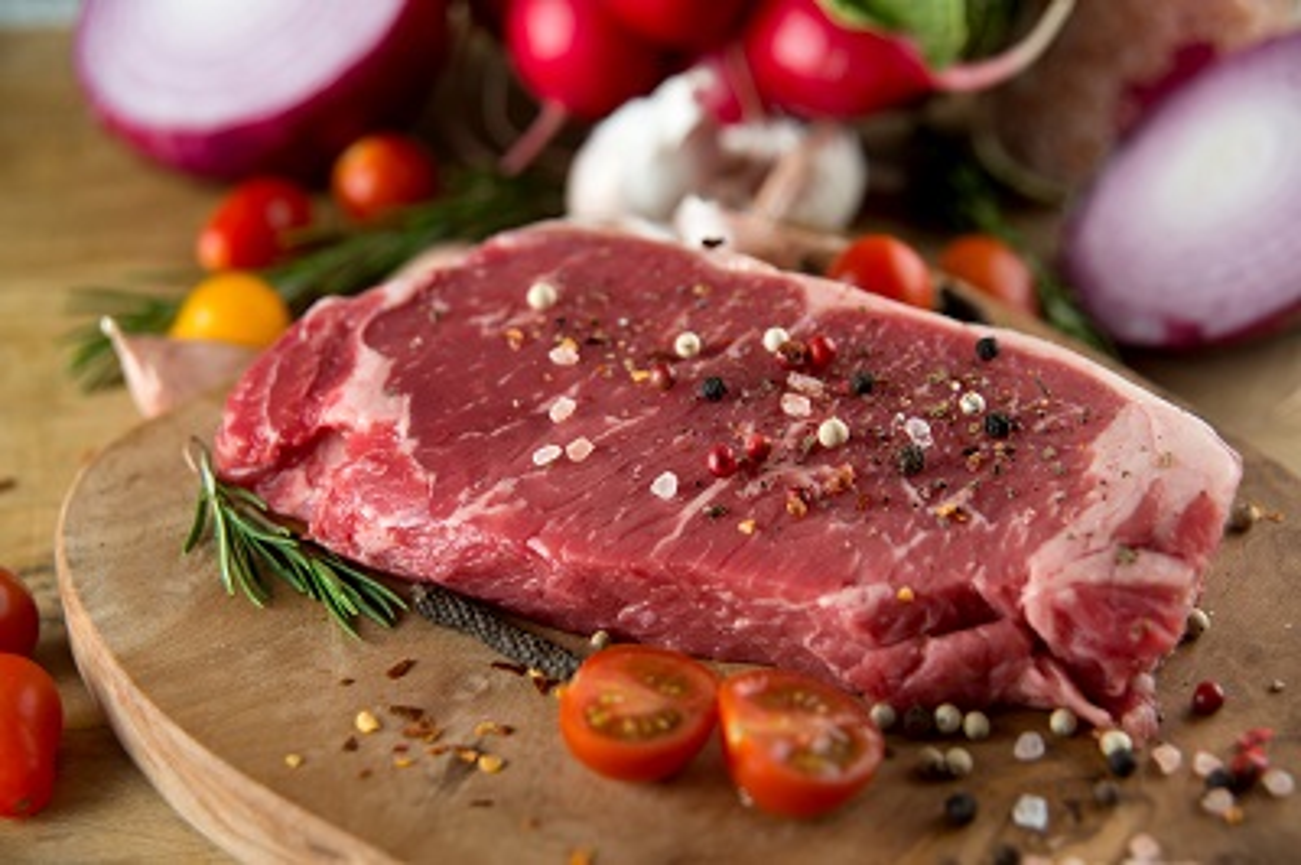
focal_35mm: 85
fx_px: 3069
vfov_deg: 16.0
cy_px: 432
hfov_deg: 23.9
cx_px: 650
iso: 100
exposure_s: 1/160
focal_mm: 85
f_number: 5
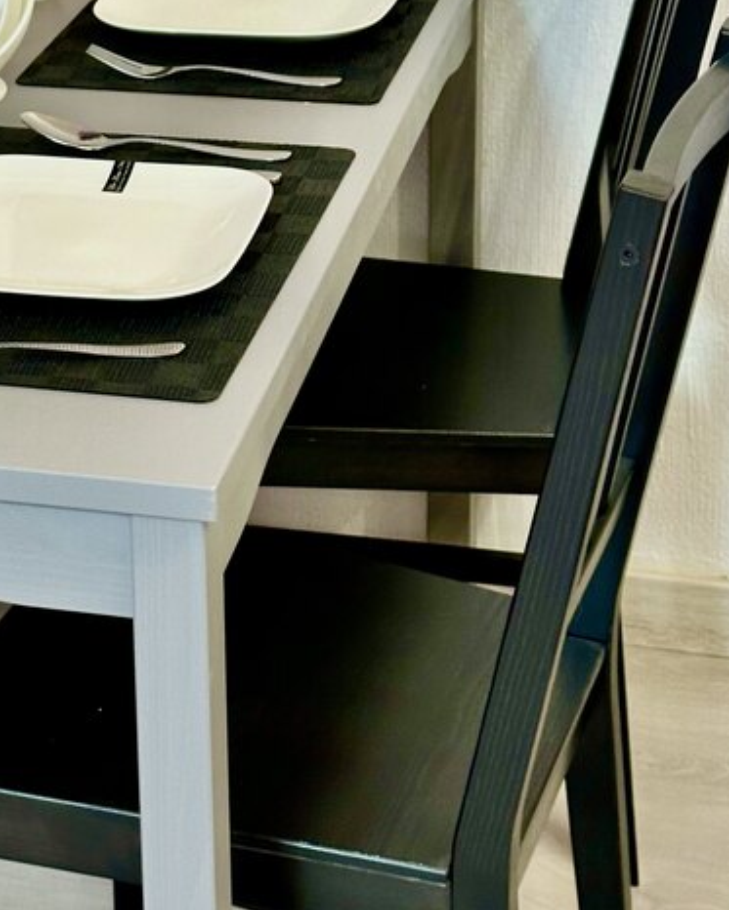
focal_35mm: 98
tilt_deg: -18.4
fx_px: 2642
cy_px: 159
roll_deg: +1.7
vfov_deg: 19.3
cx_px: 50
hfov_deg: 15.5
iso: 200
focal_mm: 6.86
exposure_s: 1/50
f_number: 1.78
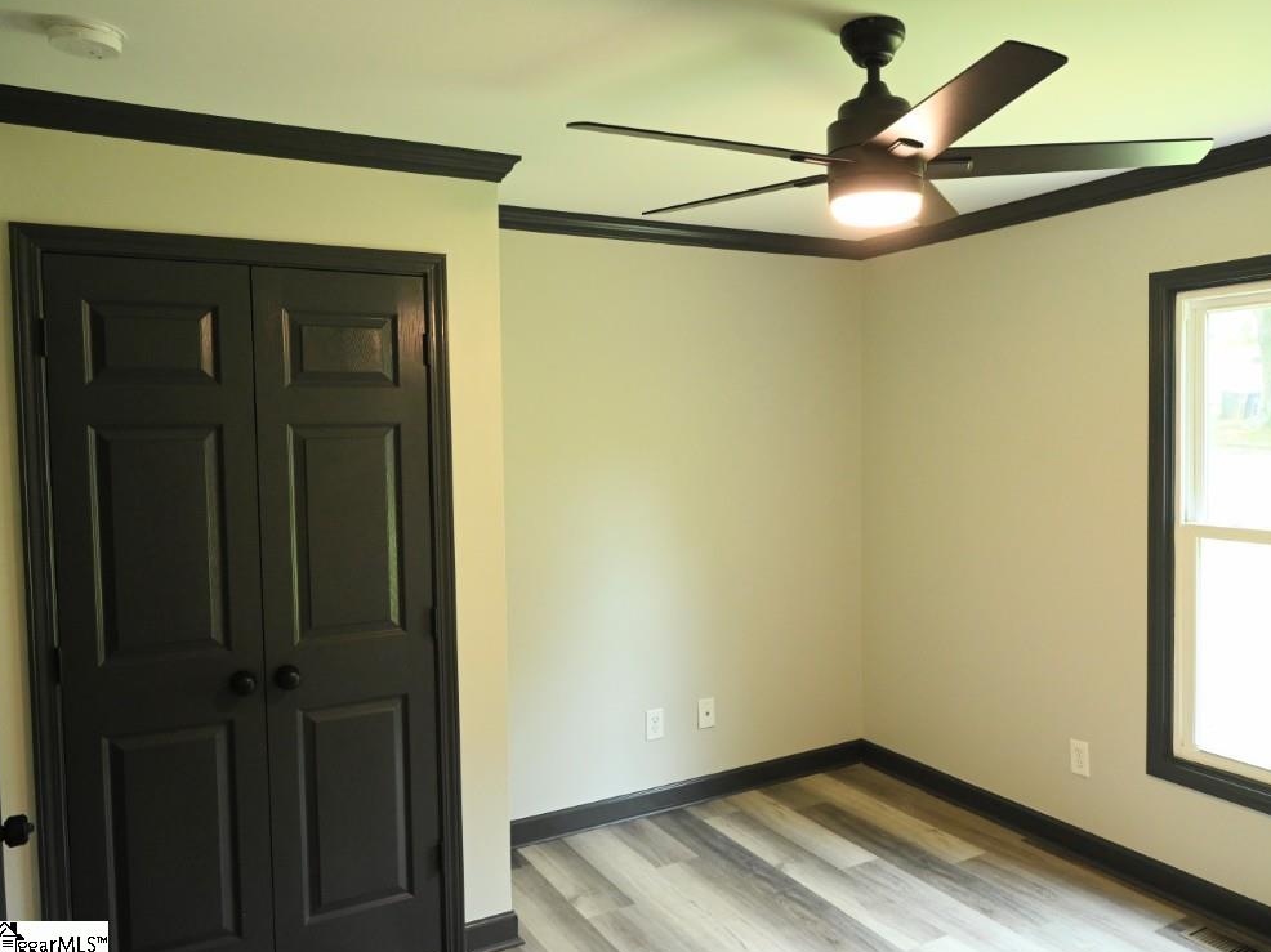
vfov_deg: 51.3
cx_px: 733
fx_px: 991
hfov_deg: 65.0
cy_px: 465
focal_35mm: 27
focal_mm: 24
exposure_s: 1/125
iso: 3200
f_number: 5.6
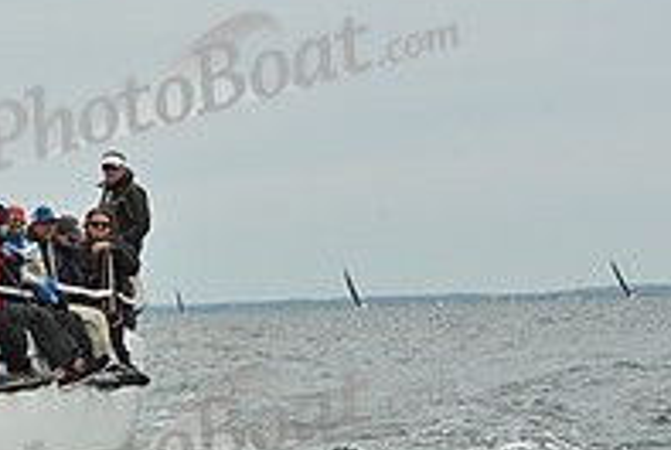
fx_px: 4667
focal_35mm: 250
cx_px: -194
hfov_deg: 8.1
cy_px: 309
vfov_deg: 5.5
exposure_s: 1/1000
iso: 320
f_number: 11
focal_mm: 85
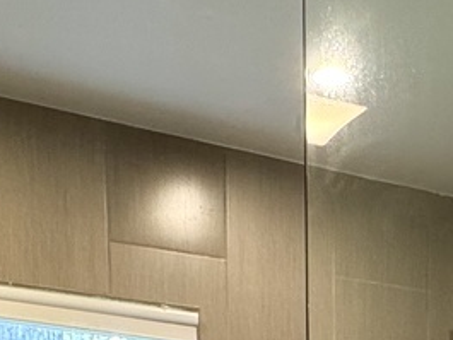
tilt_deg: -8.4
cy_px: 689
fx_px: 995
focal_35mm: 76
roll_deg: +0.1
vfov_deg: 15.4
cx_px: 385
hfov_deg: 25.1
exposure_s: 1/60
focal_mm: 2.22
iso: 160
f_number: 2.2
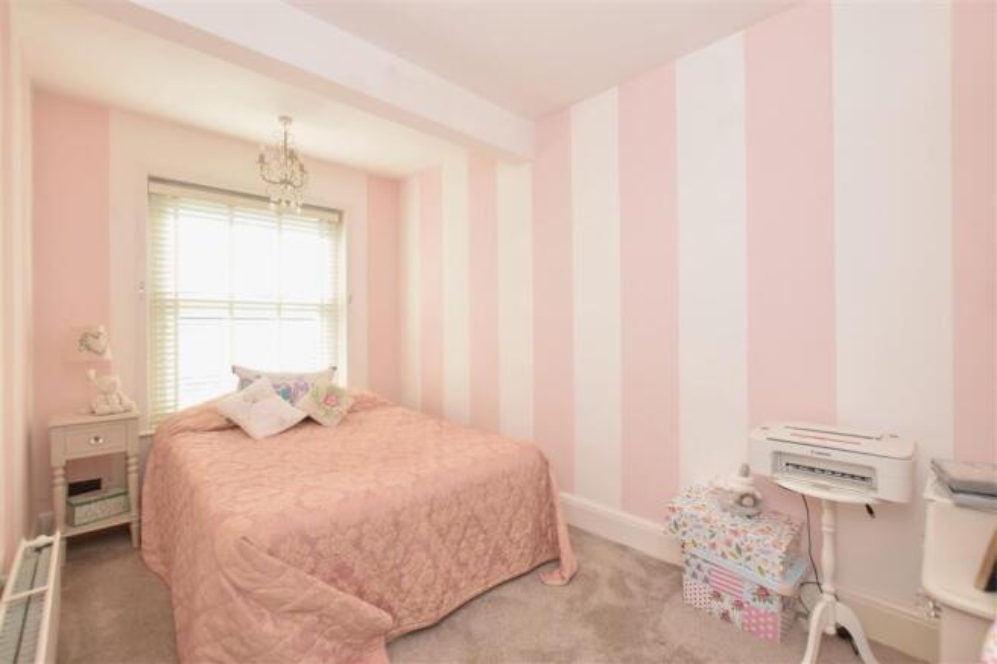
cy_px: 332
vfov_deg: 77.3
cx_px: 498
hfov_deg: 100.4
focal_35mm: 15
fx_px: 415
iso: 500
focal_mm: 10
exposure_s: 1/125
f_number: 9
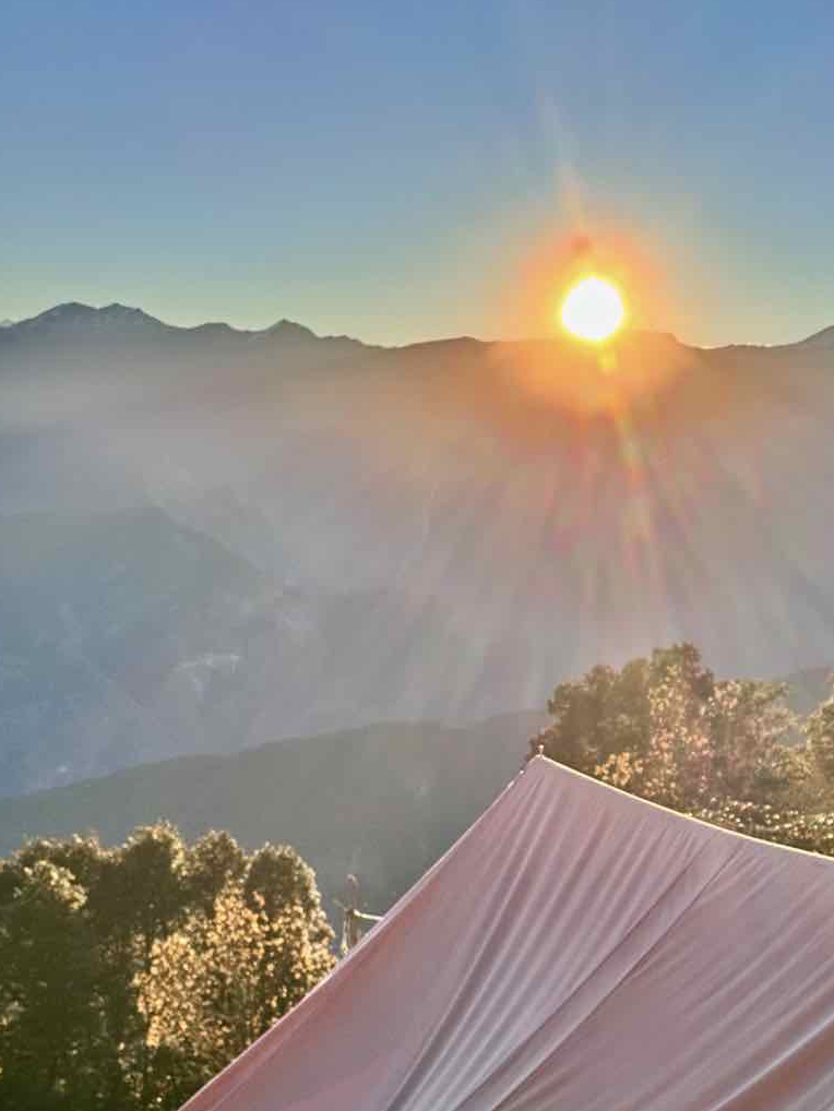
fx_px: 2119
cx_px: 559
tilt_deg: -8.4
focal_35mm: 66
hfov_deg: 22.2
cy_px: 748
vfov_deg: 29.2
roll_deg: -1.8
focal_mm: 6.76
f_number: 1.78
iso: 64
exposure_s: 1/3096
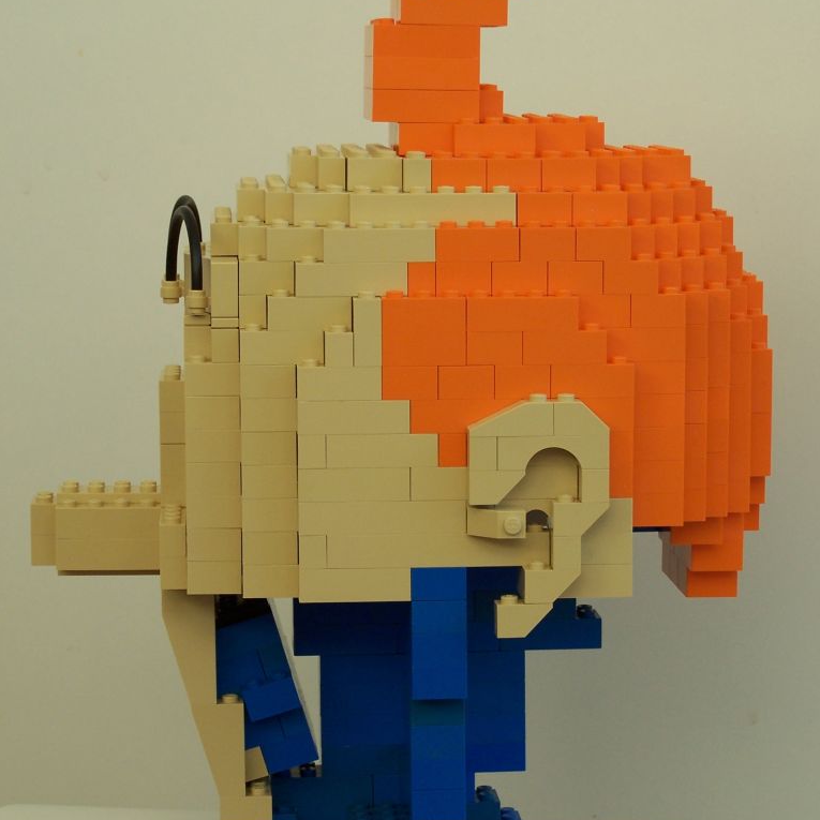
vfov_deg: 17.9
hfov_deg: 17.9
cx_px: 409
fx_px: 2600
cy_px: 417
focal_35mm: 97
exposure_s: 1/125
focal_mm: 13.7
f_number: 3.2
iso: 80
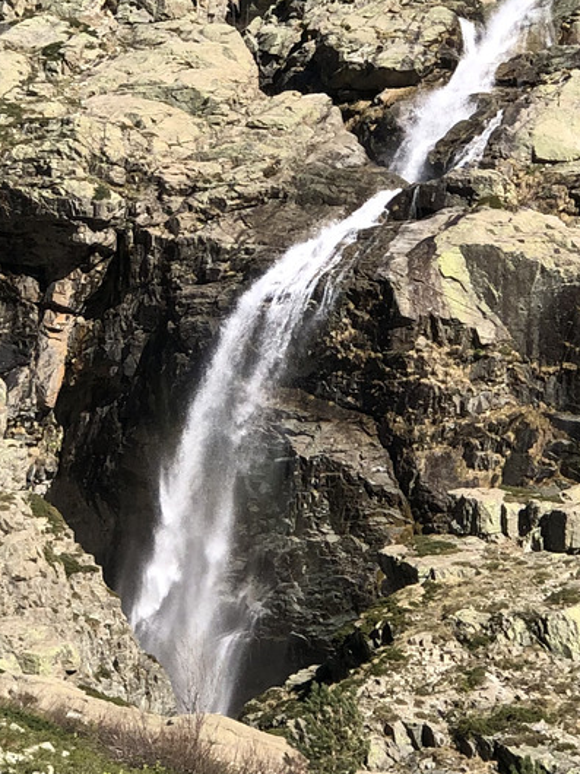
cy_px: 165
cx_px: 411
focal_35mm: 157
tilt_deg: +18.1
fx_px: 3510
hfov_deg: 9.4
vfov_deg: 12.5
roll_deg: -1.3
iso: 16
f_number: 2.4
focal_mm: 6
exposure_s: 1/774
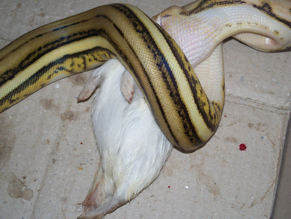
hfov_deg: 27.8
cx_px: 146
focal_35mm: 70
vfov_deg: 21.0
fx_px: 588
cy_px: 110
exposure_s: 1/100
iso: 80
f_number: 3.2
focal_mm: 14.7
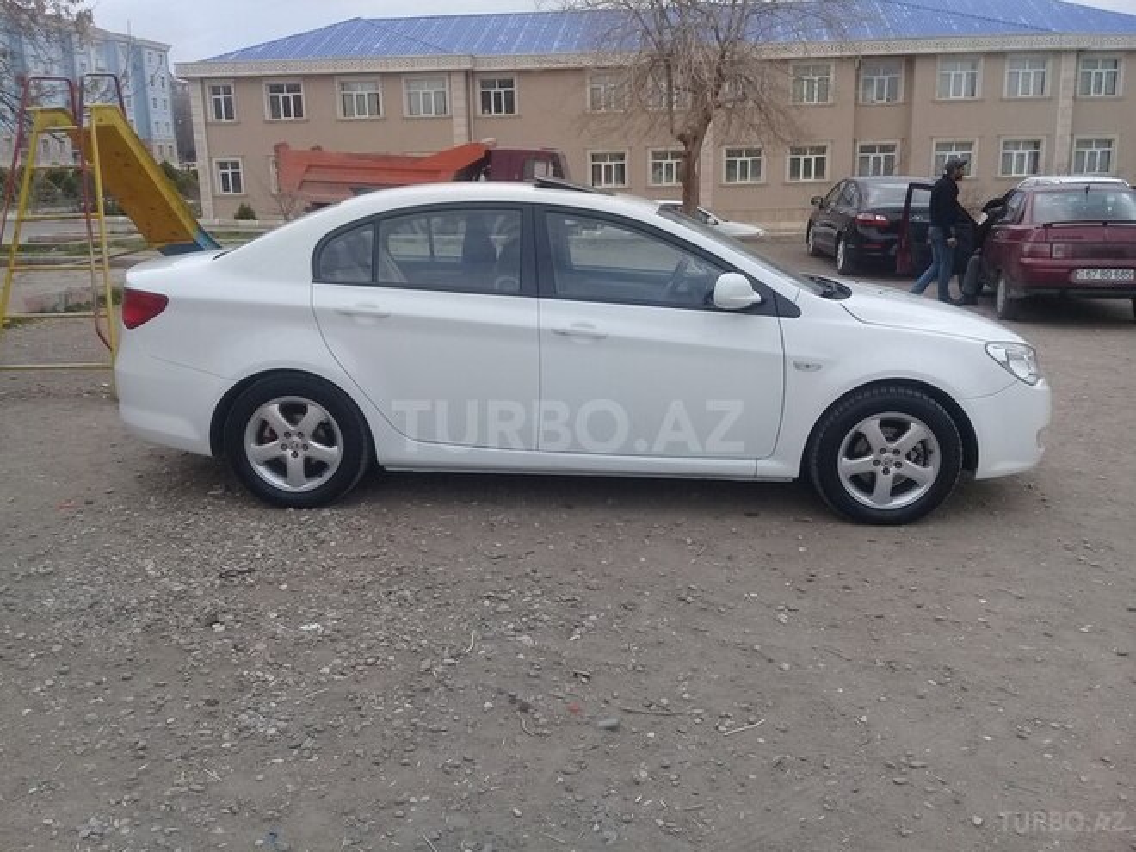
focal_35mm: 31
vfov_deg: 45.4
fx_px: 1017
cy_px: 426
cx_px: 568
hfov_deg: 58.4
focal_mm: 3.3
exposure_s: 1/858
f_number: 2.2
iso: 50
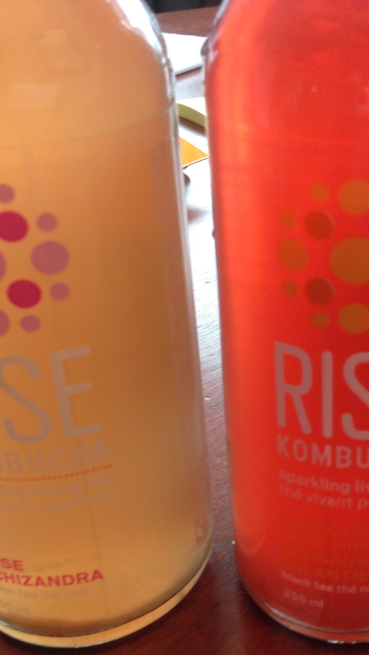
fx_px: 835
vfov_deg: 42.9
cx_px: 345
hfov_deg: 24.1
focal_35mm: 48
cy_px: 328
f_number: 2.4
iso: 50
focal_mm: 4.13
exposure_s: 1/20
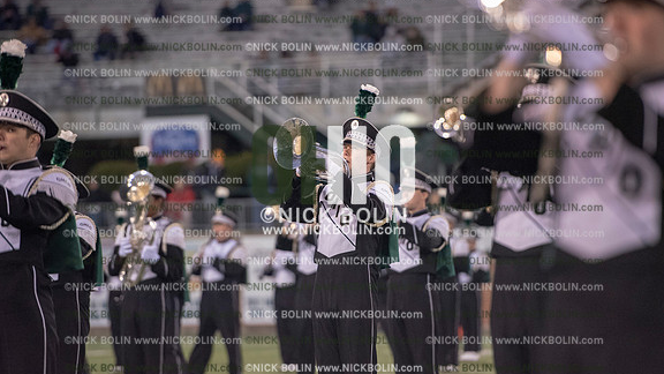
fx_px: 3715
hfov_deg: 10.2
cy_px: 181
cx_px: 333
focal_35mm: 211
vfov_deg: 5.8
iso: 5000
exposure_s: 1/1250
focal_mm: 200
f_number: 3.2
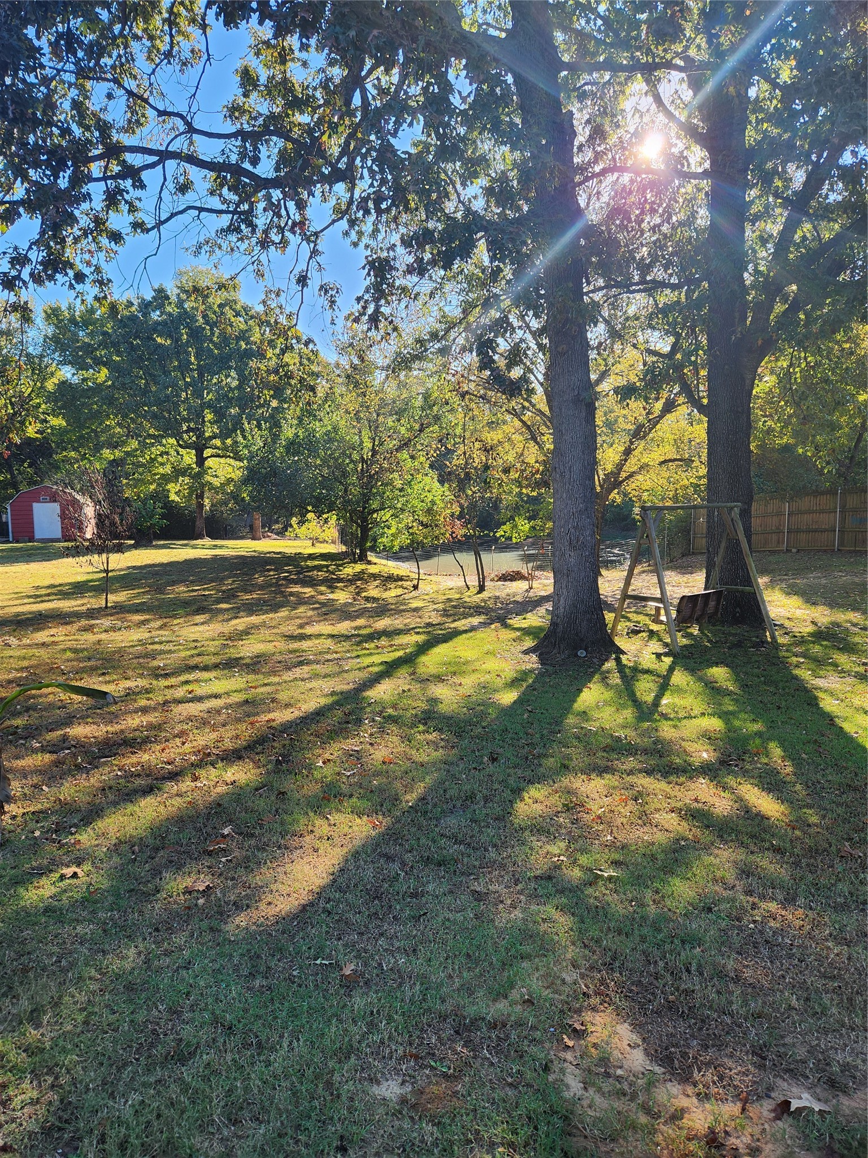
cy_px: 579
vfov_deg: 73.9
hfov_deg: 58.9
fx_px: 769
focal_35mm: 23
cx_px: 434
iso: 20
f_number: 1.8
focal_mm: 5.4
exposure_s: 1/371
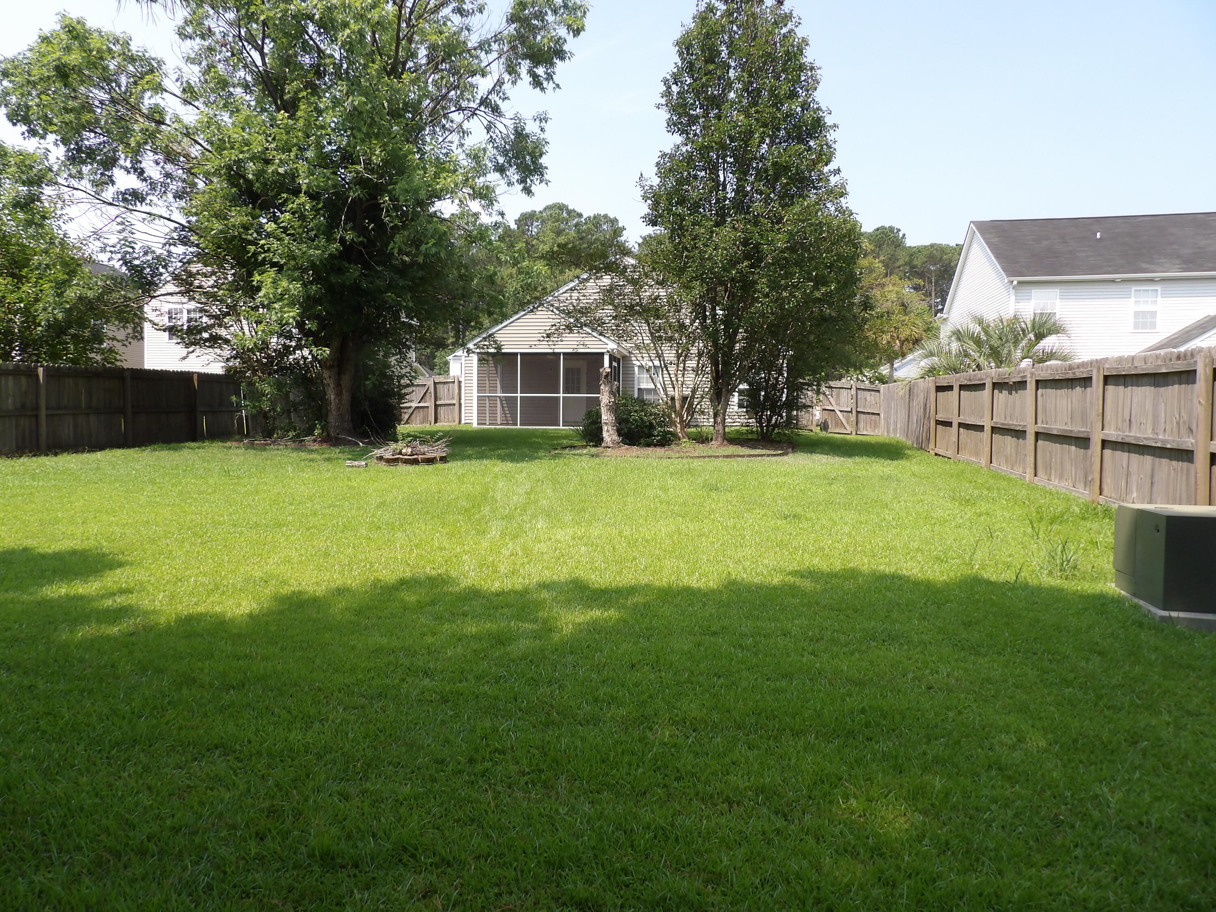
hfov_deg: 71.6
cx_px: 608
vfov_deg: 56.8
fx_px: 843
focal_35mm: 24
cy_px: 456
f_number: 3.2
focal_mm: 4.3
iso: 100
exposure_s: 1/552
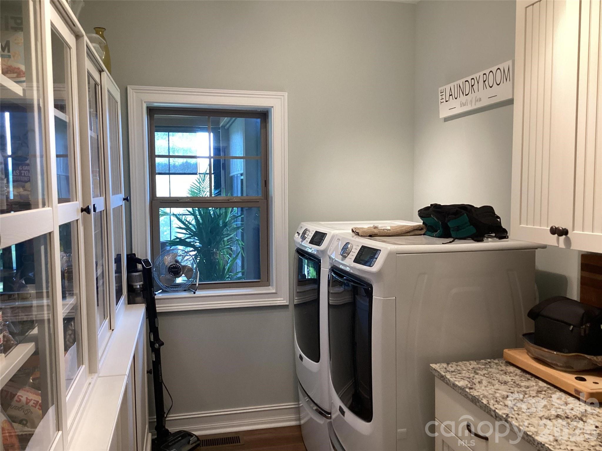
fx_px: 539
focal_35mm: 31
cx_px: 301
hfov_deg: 58.4
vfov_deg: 45.4
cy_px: 226
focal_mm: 3.3
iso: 160
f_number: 2.4
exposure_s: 1/60
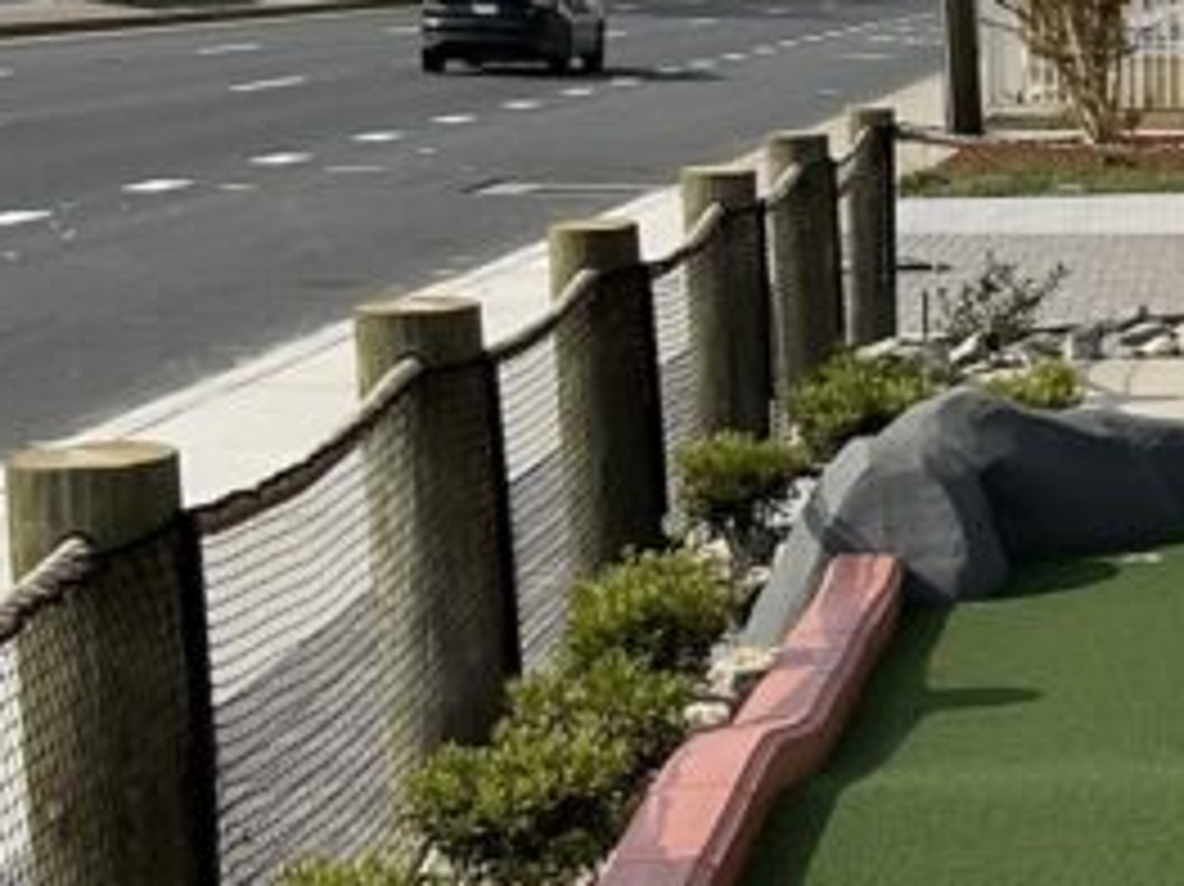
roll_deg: -0.8
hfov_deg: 15.7
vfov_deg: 13.1
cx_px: 1886
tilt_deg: -4.7
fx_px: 3863
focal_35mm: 113
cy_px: 270
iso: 16
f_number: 1.8
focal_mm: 3
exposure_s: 1/2141
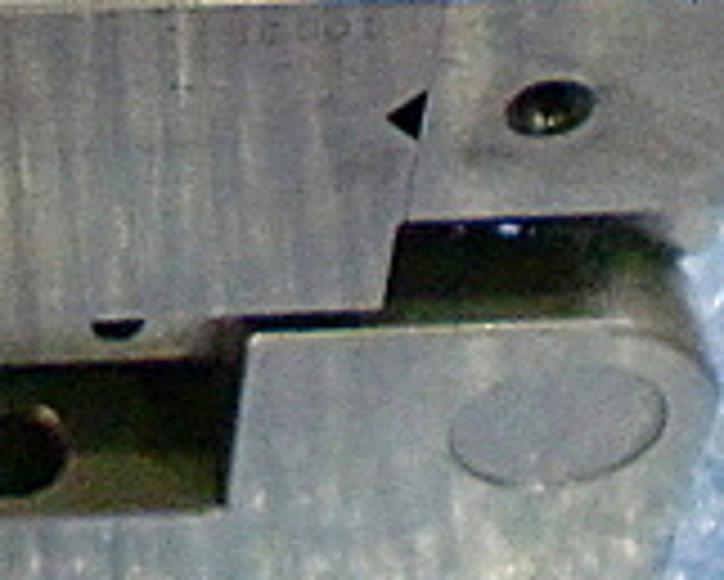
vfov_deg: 11.3
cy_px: 126
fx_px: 2916
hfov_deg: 13.5
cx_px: -265
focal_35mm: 136
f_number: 3.1
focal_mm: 6.3
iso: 1000
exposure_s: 1/60
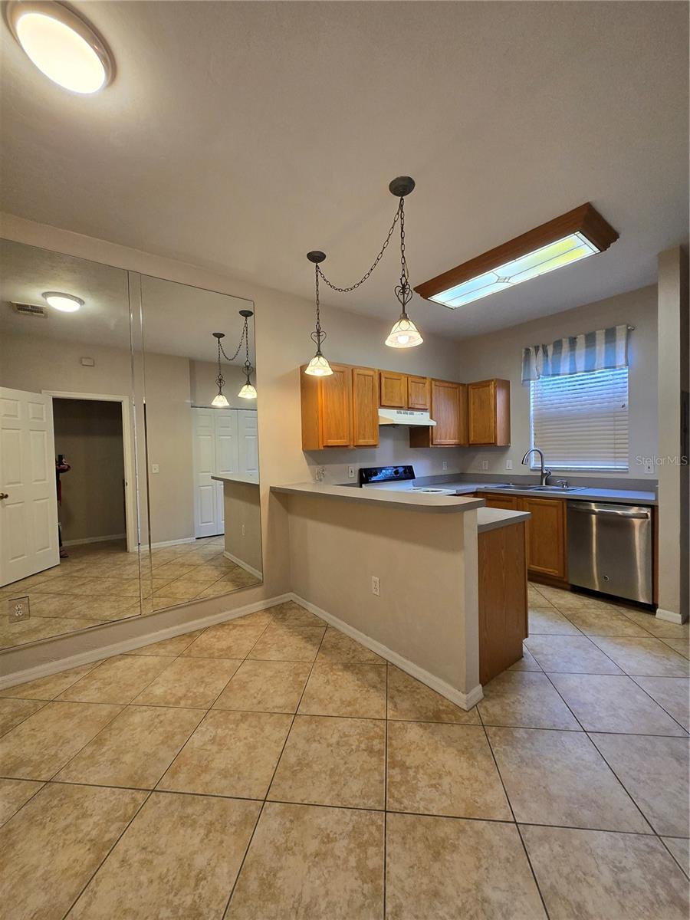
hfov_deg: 89.9
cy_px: 460
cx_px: 345
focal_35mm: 13
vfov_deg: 106.2
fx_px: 346
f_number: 2.2
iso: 80
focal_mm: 1.7
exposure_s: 1/60
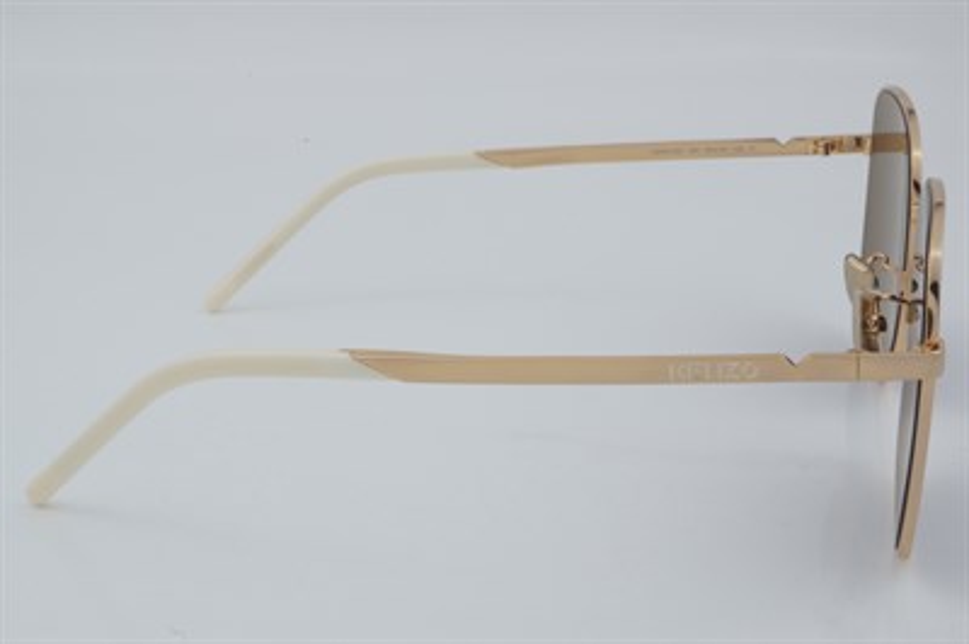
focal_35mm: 75
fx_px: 2017
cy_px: 322
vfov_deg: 18.2
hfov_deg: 27.0
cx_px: 484
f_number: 32
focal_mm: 50
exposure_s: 1/3
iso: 100
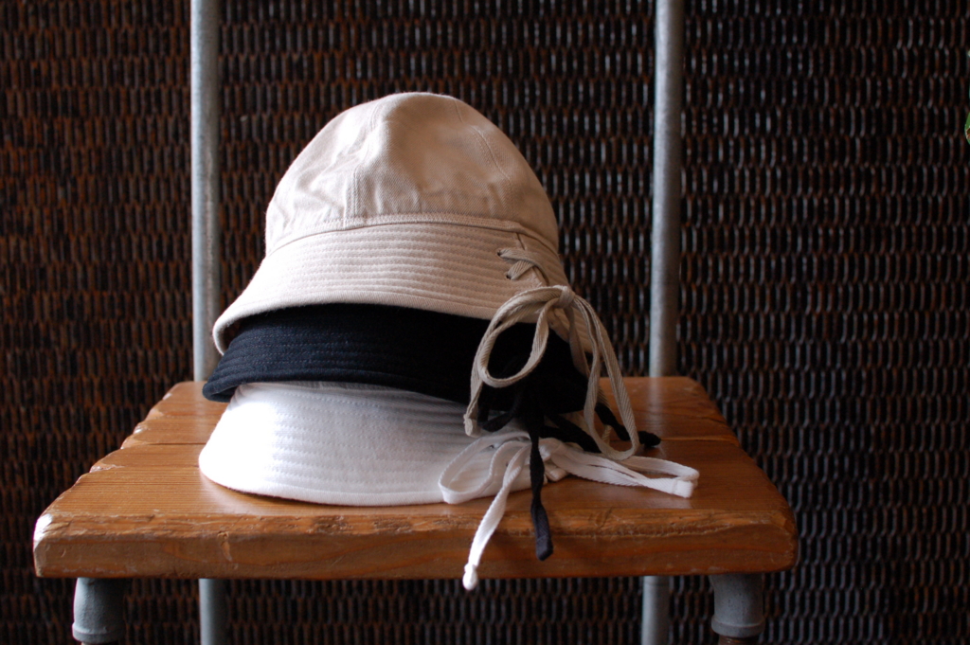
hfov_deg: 37.9
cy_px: 322
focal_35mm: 52
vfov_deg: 25.7
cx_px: 485
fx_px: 1413
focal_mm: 35
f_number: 4
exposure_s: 1/160
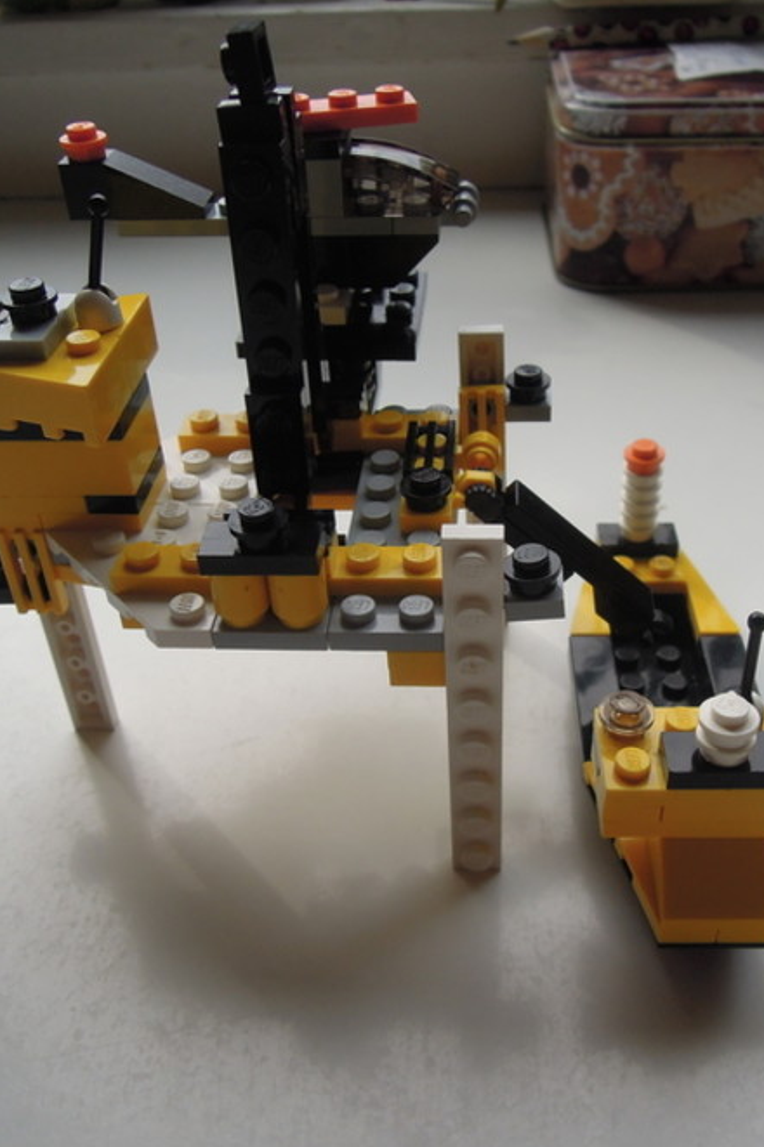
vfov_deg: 55.8
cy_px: 584
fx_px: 1083
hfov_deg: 38.8
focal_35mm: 34
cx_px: 418
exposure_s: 1/500
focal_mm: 4.3
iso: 160
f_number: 2.8
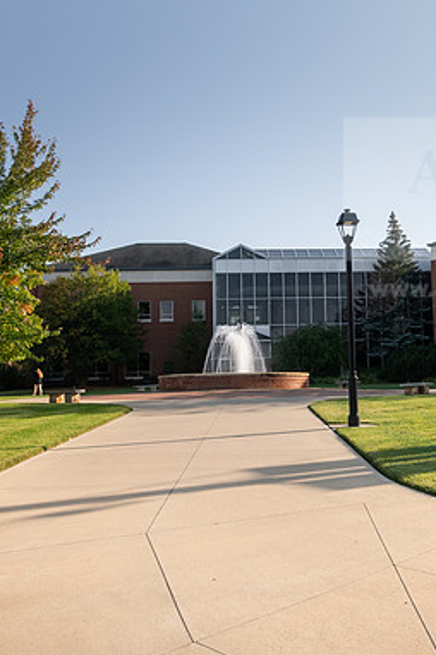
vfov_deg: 50.7
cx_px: 292
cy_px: 325
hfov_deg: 34.7
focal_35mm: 38
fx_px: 692
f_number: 6.3
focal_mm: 25
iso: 500
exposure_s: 1/320
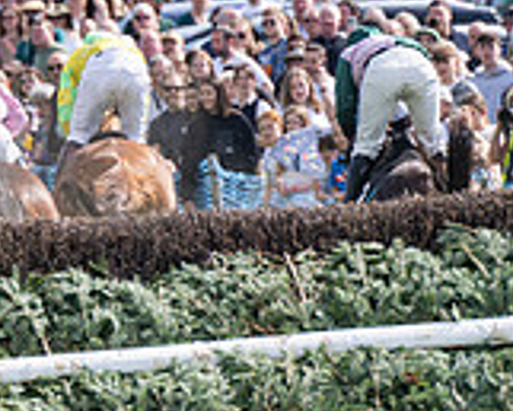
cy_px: 245
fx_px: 16757
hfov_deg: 1.8
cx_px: -29
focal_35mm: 1103
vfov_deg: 1.4
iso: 200
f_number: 4
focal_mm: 280
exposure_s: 1/1600
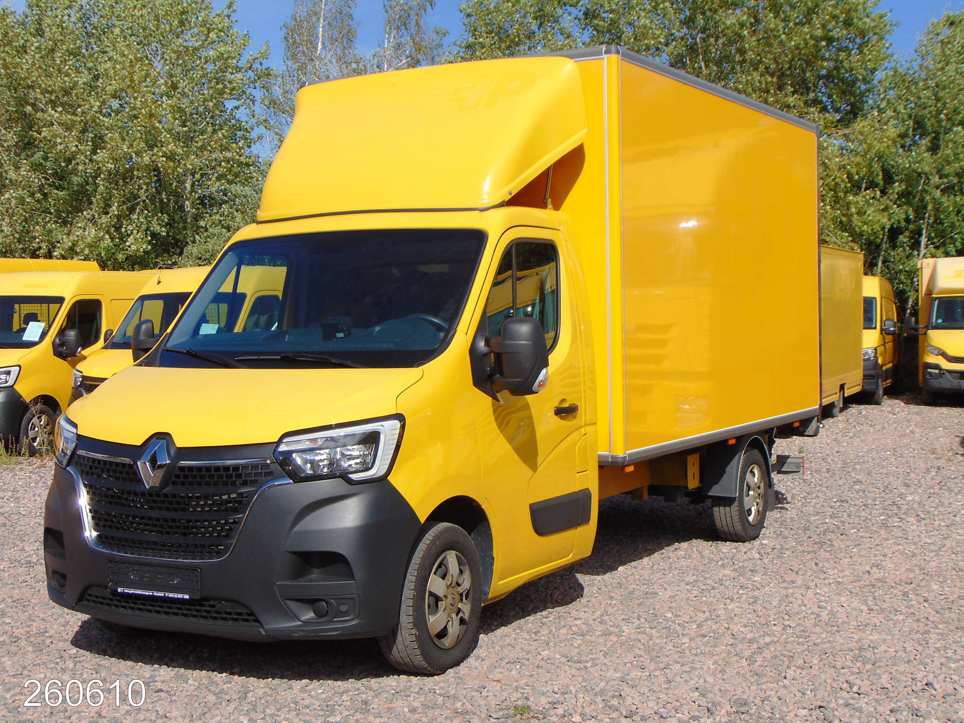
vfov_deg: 29.1
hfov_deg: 38.2
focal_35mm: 50
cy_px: 362
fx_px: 1392
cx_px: 482
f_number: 9
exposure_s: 1/250
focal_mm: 9
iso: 80
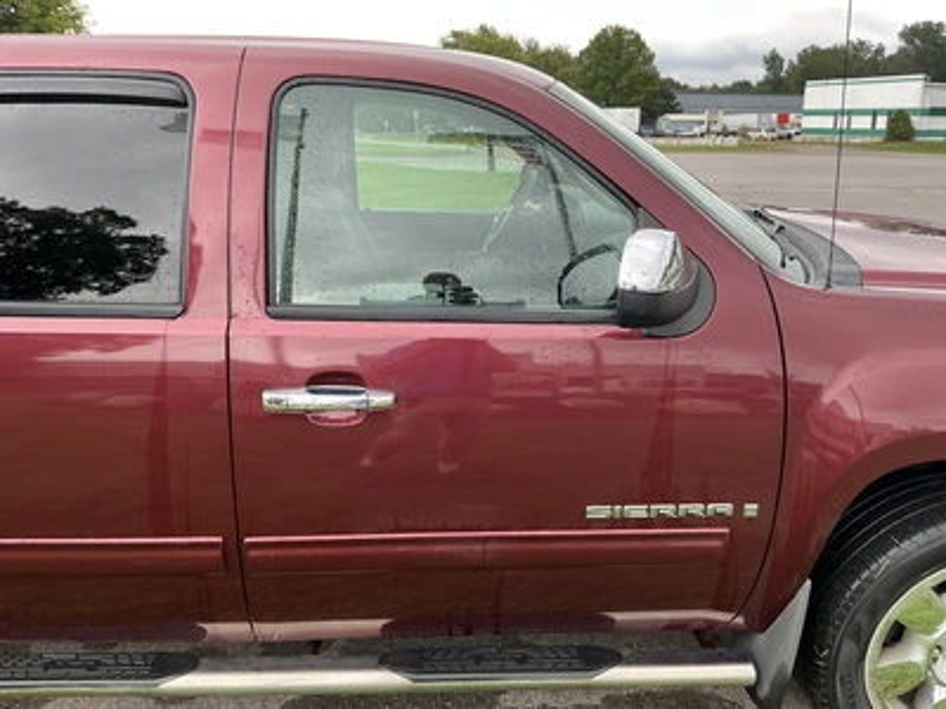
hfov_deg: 63.4
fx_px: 765
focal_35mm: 28
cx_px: 473
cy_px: 354
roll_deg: +1.3
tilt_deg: -16.7
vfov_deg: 49.7
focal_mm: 3
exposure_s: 1/122
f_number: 1.8
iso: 25
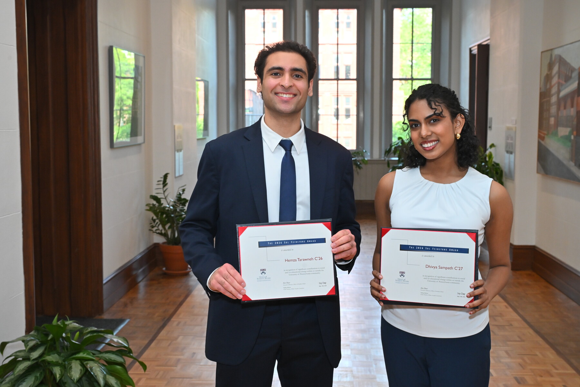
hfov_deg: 41.9
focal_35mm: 47
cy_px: 194
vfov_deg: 28.6
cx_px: 290
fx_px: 757
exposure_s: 1/100
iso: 2000
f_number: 9
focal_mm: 47
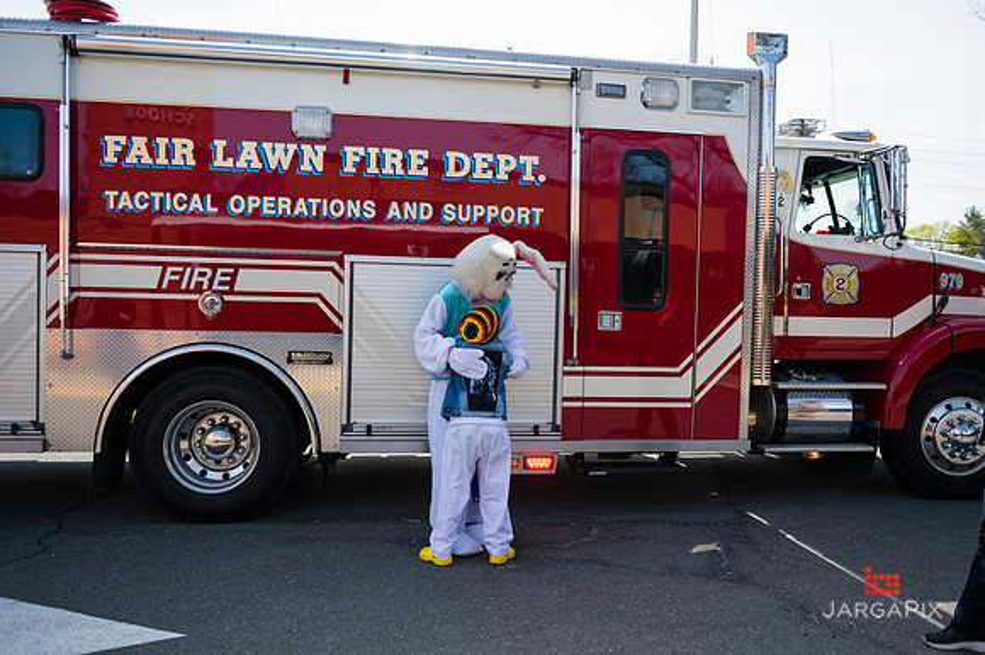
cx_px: 492
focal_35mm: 27
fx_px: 738
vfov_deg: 47.9
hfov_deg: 67.4
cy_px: 328
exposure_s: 1/2500
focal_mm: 27
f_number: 4
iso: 200
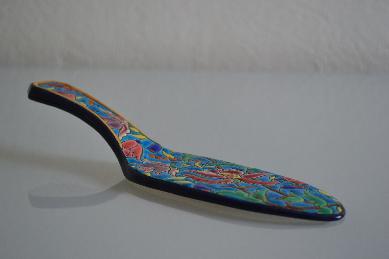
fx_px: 681
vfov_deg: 21.6
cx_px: 194
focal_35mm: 63
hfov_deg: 31.9
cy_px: 130
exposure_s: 1/30
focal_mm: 42
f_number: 5.3
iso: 400
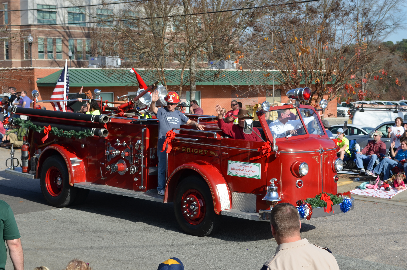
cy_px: 135
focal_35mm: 72
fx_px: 812
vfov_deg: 18.8
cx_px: 204
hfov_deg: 28.1
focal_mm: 48
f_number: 8
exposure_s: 1/250
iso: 110
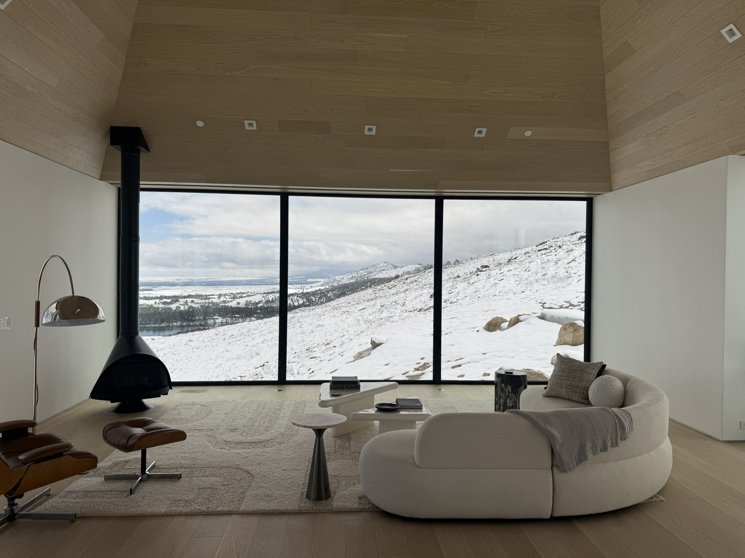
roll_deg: -0.4
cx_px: 372
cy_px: 279
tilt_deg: -0.1
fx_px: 517
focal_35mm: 24
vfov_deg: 56.8
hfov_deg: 71.6
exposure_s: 1/8130
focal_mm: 6.76
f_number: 1.78
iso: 80
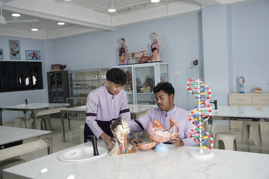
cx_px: 134
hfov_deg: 53.9
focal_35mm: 35
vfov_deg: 37.5
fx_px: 264
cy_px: 90
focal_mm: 35.4
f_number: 4
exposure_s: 1/125
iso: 320
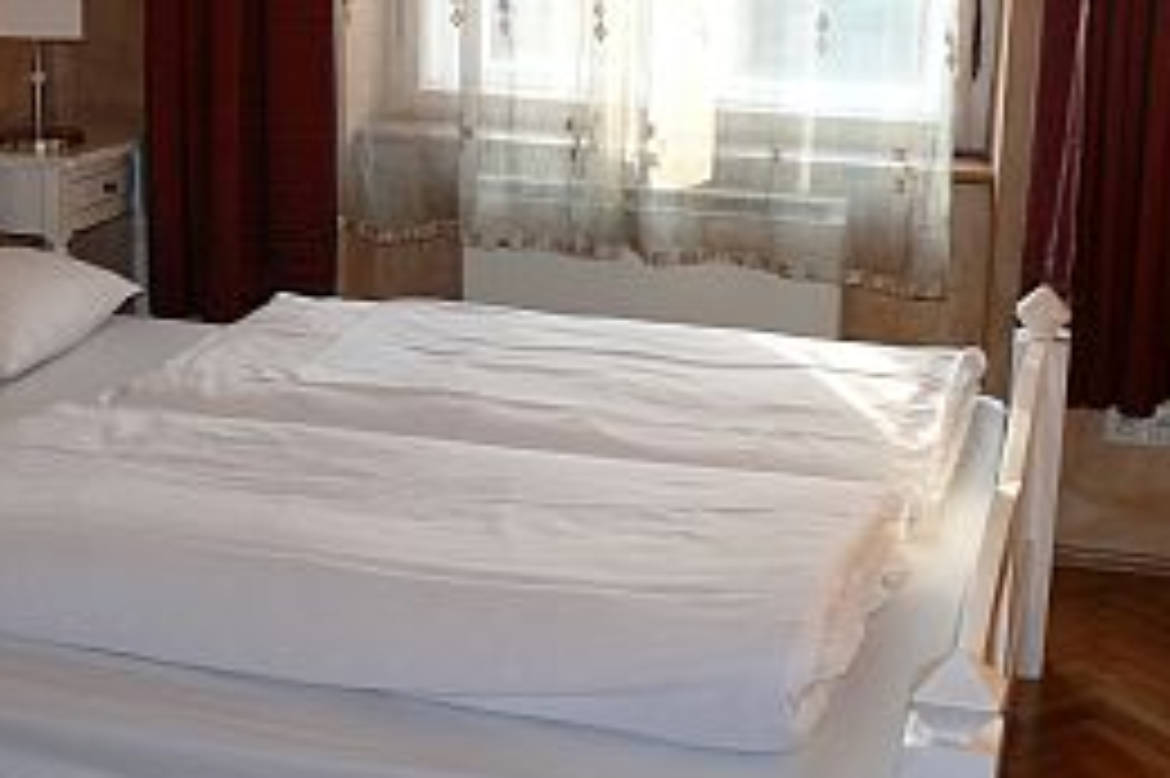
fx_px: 2046
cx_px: 418
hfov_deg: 31.7
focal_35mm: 63
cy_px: 364
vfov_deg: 21.5
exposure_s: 1/40
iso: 100
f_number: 2.8
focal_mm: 7.4
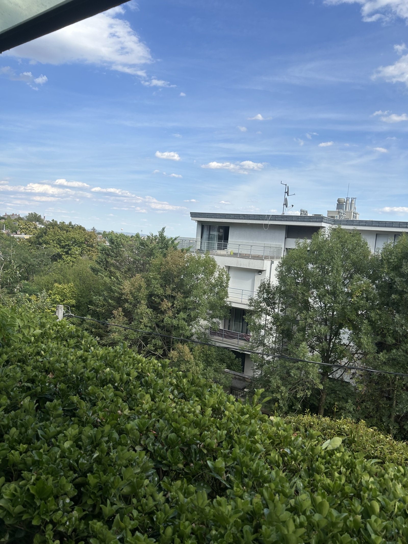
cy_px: 272
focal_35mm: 26
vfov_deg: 67.3
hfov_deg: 53.1
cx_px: 204
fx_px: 409
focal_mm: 5.7
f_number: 1.5
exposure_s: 1/3257
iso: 50
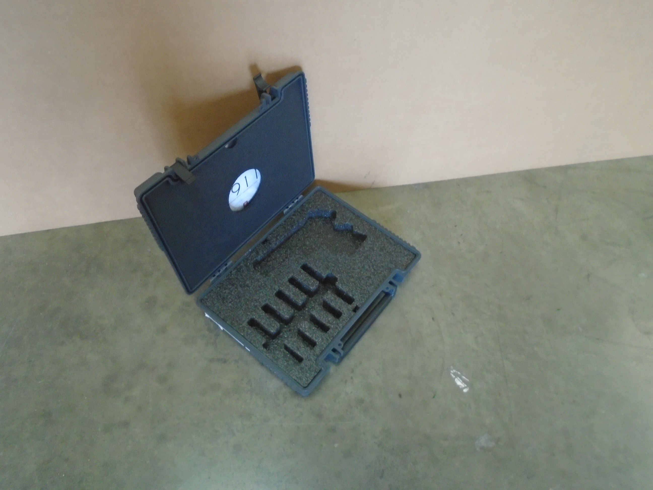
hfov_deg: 67.3
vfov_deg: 53.1
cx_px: 326
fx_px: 490
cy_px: 245
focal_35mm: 26
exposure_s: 1/30
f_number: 3.2
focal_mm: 4.6
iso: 400
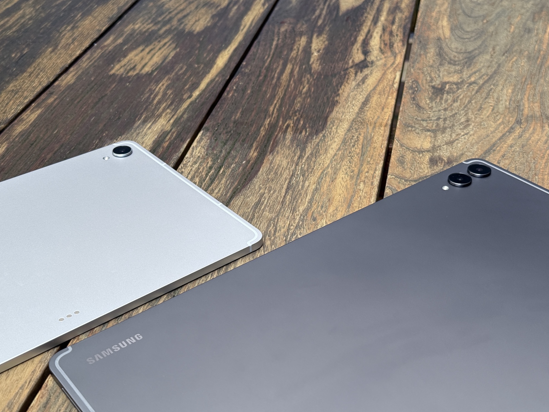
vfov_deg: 29.7
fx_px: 777
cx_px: 274
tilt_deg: -34.2
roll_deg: +0.7
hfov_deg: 38.9
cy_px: 209
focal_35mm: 49
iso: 80
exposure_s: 1/611
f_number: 1.78
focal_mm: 6.76
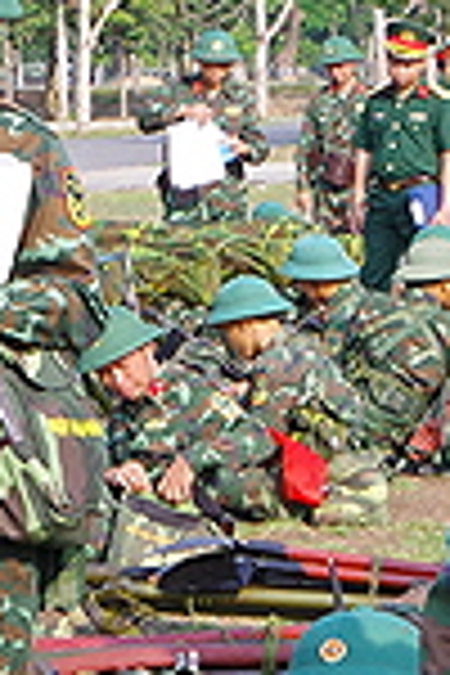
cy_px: 423
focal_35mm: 210
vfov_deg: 9.8
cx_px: -153
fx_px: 3937
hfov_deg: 6.5
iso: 800
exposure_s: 1/160
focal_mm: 28
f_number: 16
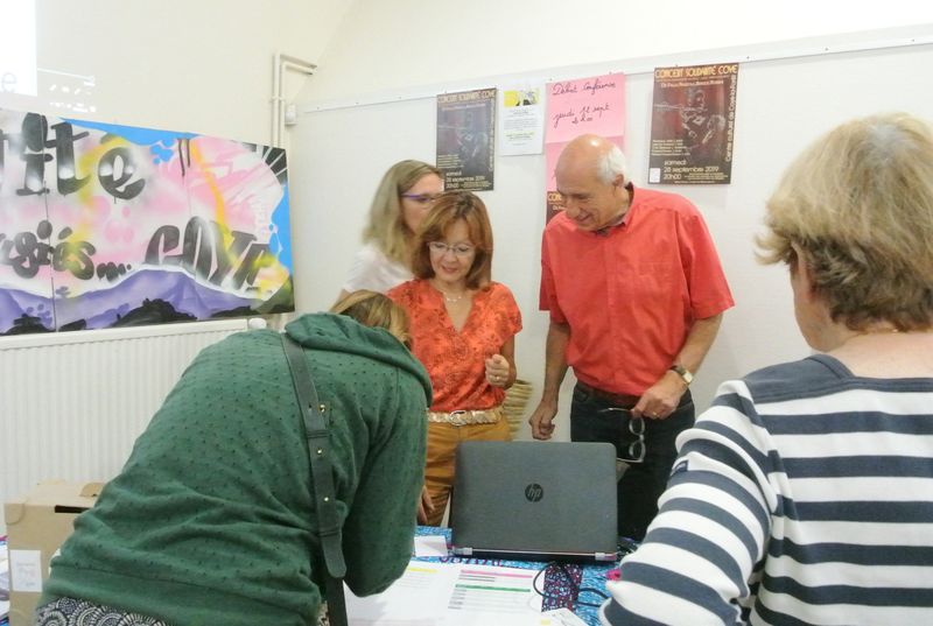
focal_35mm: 29
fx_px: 753
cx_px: 466
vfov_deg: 45.2
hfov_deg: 63.6
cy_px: 313
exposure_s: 1/60
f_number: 6.3
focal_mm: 11
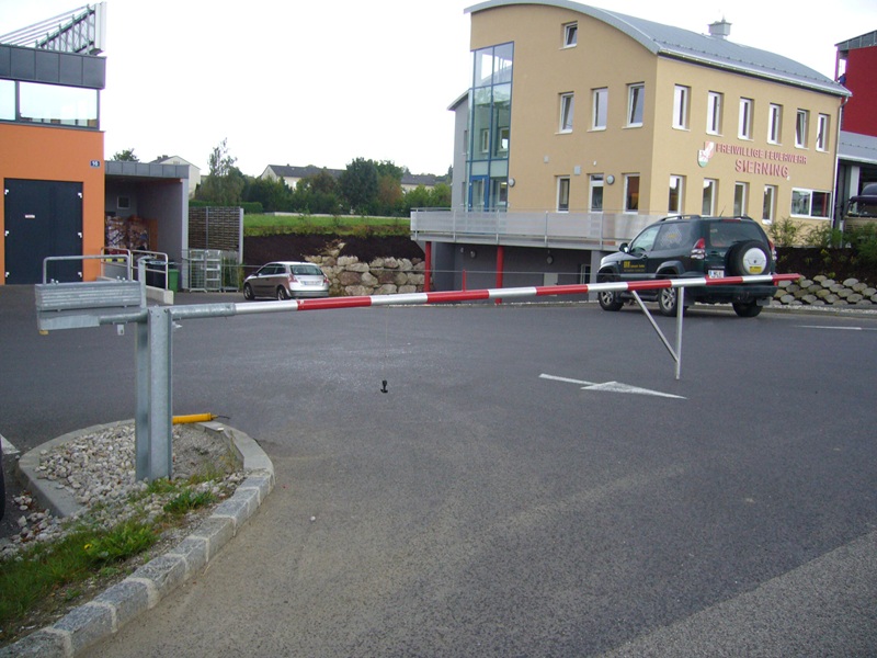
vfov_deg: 40.7
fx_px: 887
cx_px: 438
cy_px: 329
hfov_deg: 52.6
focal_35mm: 35
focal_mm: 5.8
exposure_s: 1/60
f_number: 2.8
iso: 125
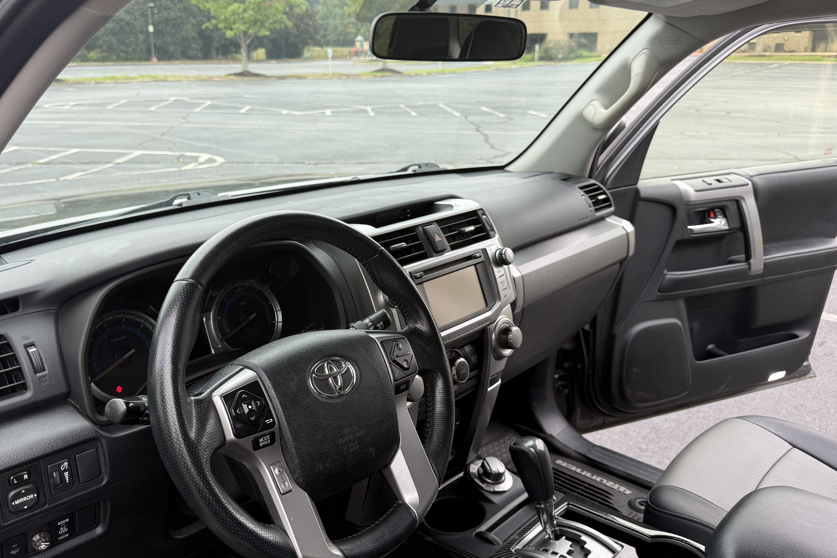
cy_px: 261
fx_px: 697
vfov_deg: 43.6
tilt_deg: -15.8
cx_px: 377
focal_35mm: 30
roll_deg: +0.5
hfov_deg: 61.8
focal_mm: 6.76
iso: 64
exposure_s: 1/228
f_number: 1.78
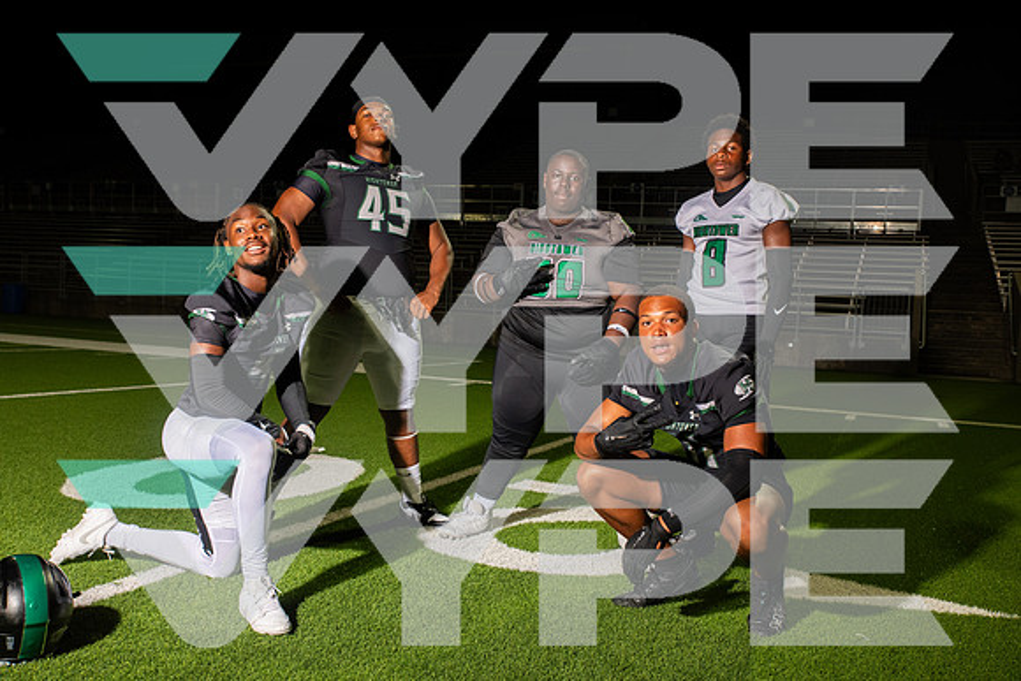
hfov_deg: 53.1
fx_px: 1021
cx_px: 510
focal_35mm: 36
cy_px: 340
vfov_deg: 36.9
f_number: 7.1
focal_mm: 36
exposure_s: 1/400
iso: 1000
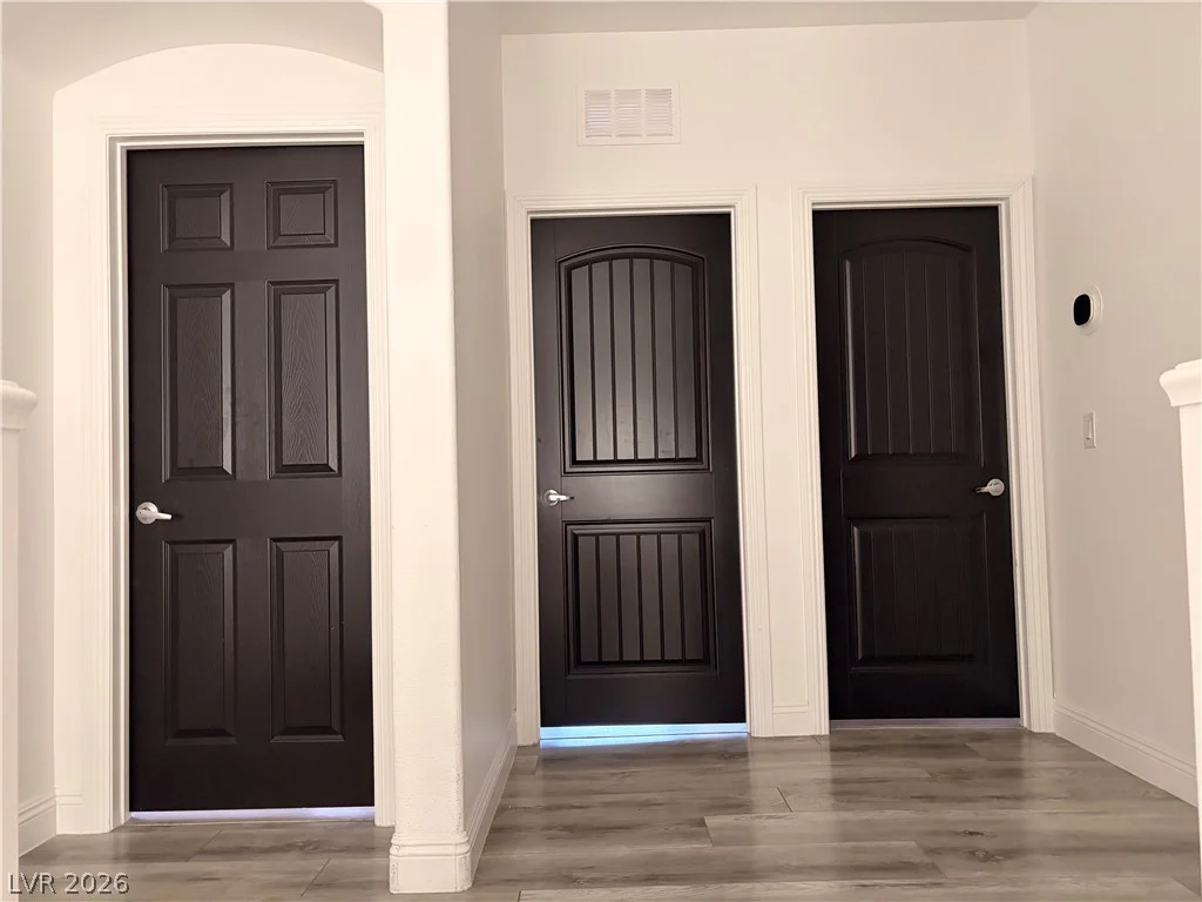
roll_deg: +3.0
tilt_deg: +3.2
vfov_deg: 53.1
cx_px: 601
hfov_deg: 67.3
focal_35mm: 26
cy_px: 451
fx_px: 903
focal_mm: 5.96
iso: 500
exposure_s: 1/54
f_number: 1.6
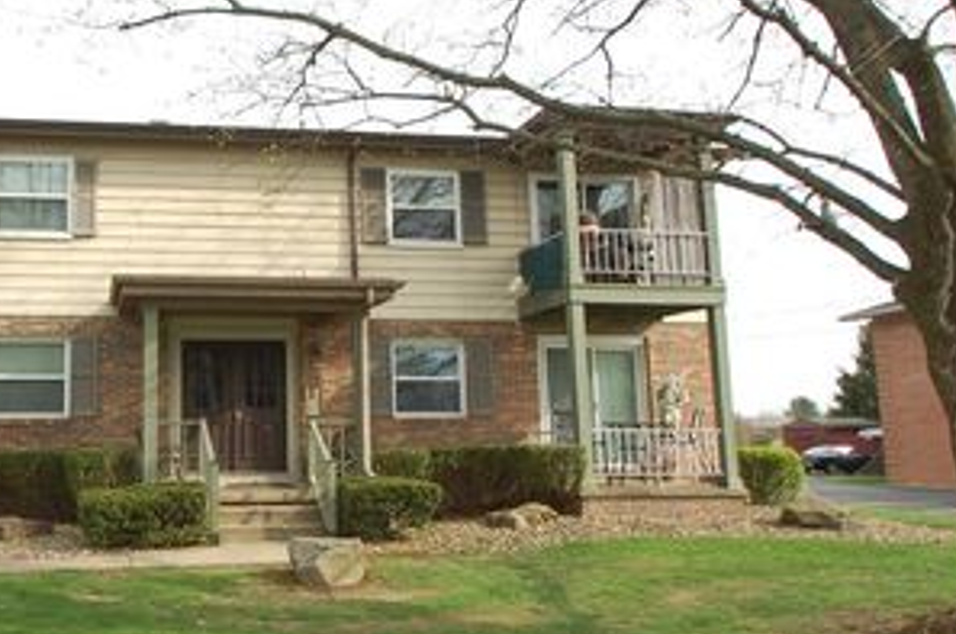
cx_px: 187
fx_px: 871
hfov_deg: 53.6
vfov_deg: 40.0
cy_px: 290
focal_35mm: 33
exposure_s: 1/500
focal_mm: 13
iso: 280
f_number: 5.6
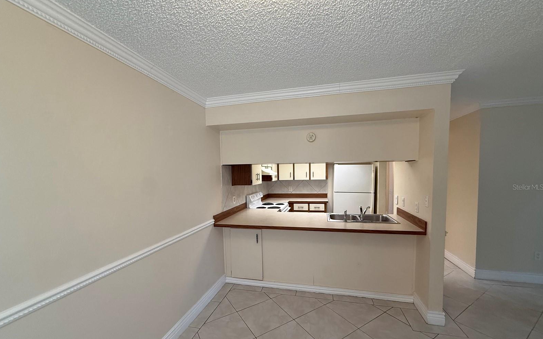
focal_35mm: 15
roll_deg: +1.5
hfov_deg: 101.5
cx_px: 271
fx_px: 222
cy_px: 187
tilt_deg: -3.6
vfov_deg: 74.6
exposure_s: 1/120
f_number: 2.2
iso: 250
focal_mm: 2.22
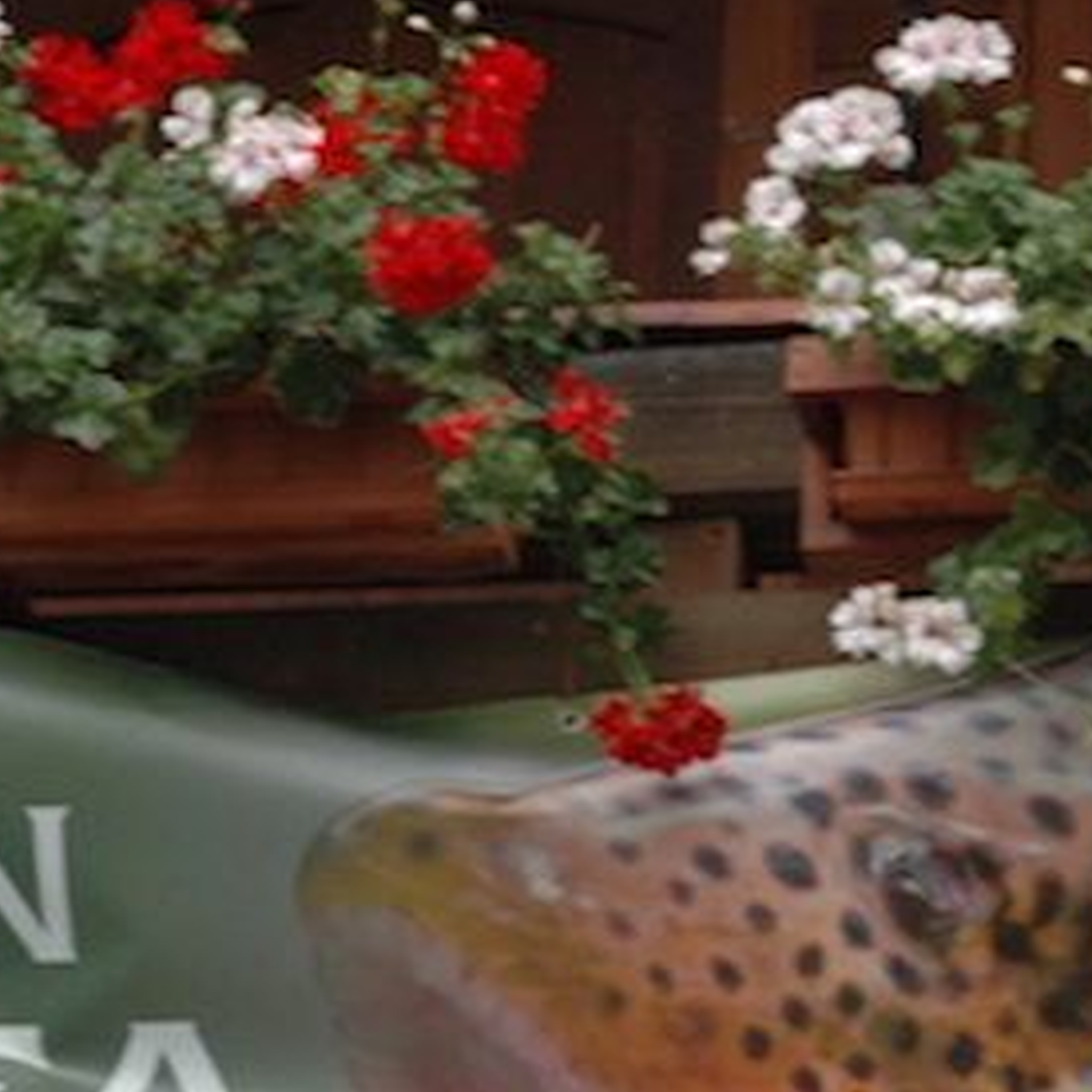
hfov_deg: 5.2
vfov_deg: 5.2
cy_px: 1015
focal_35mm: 334
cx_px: 453
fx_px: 11921
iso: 400
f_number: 22
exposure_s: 1/30
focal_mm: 80
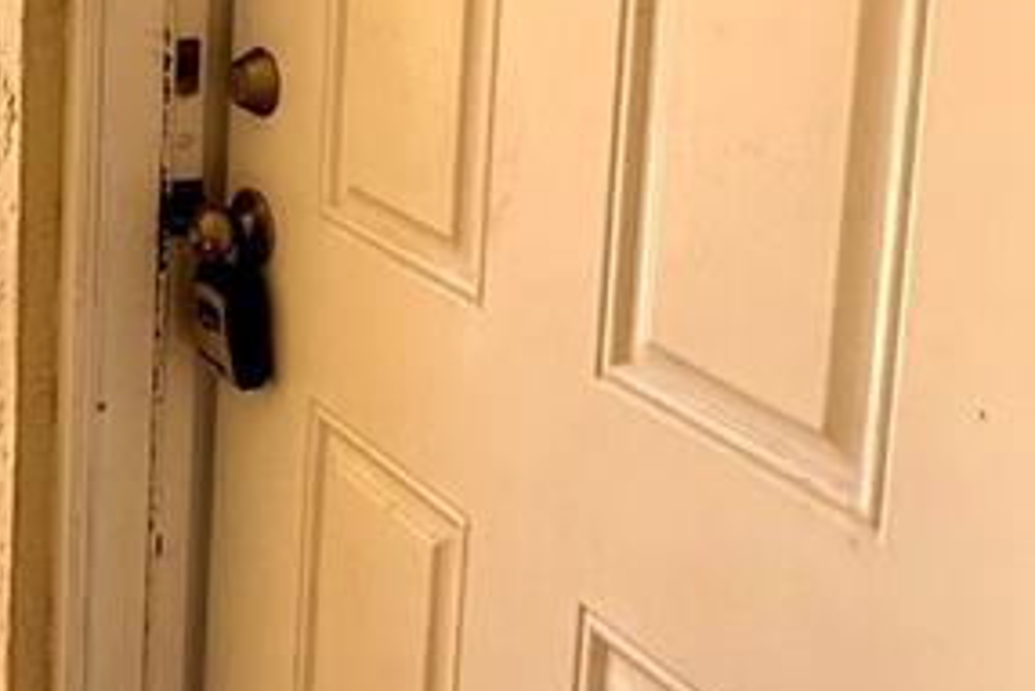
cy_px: -127
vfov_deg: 20.9
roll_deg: -1.0
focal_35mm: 61
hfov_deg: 29.0
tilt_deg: -5.2
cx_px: -166
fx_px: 1755
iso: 40
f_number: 2.2
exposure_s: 1/373
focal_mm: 2.22
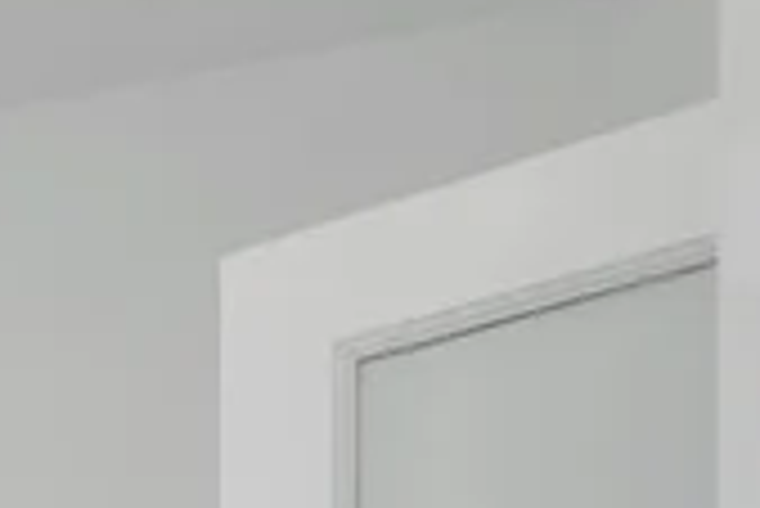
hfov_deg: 14.5
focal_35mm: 97
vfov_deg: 10.5
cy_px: 1472
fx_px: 2049
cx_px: -1025
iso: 500
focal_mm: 16
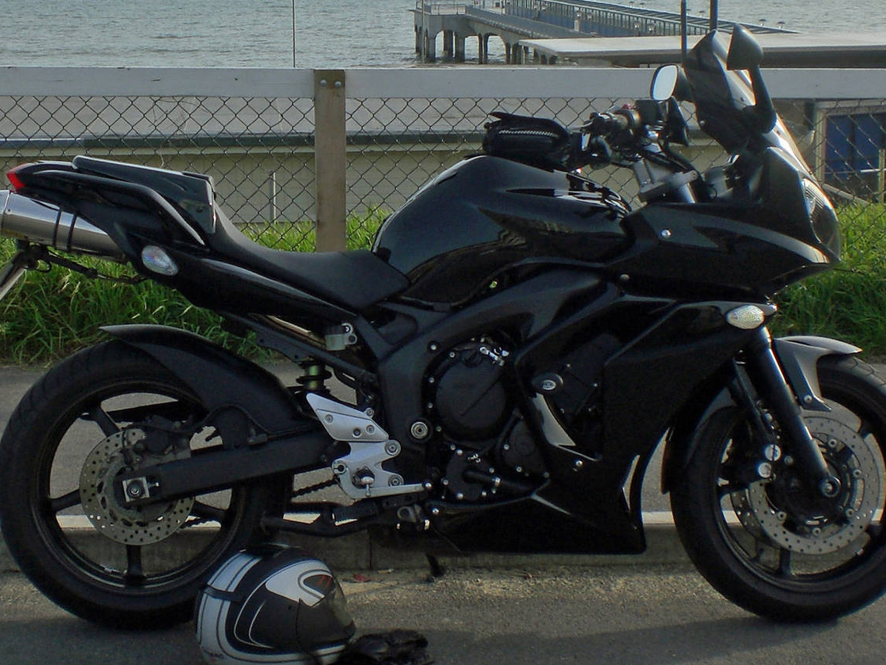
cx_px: 446
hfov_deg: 29.0
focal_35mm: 67
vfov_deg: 21.7
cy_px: 148
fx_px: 1715
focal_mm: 6.3
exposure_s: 1/400
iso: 50
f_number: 4.4
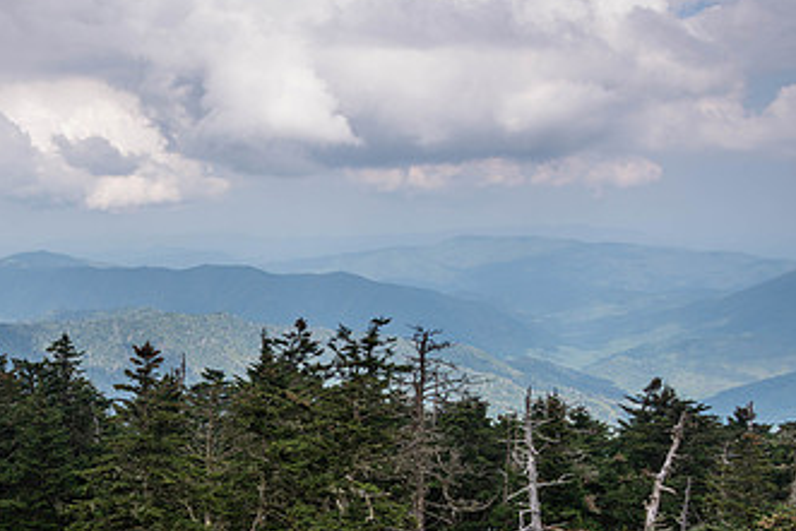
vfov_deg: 26.9
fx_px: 1084
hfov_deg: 38.2
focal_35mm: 49
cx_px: 113
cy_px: 448
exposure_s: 1/125
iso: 100
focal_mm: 28
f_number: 8
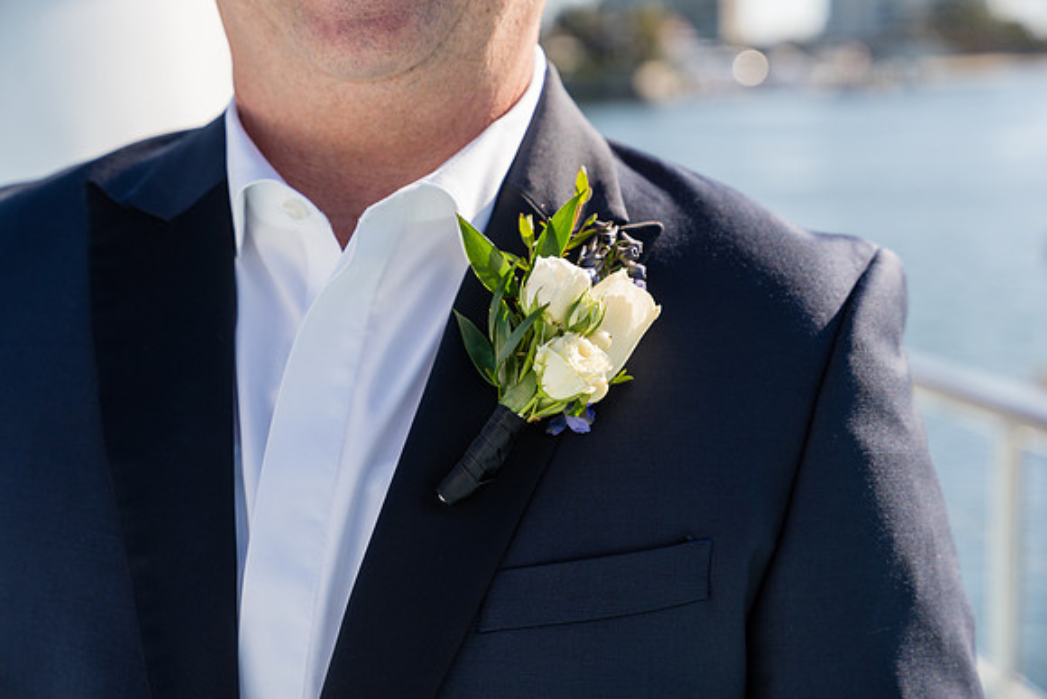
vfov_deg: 20.1
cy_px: 350
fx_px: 1966
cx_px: 524
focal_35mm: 68
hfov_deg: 29.8
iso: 320
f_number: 4.5
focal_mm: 67.6
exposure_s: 1/1600
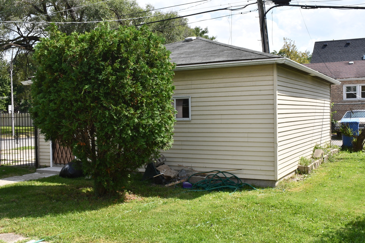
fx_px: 406
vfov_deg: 33.4
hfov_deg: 48.5
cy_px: 122
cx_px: 182
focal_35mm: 40
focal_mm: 27
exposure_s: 1/250
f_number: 22
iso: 800
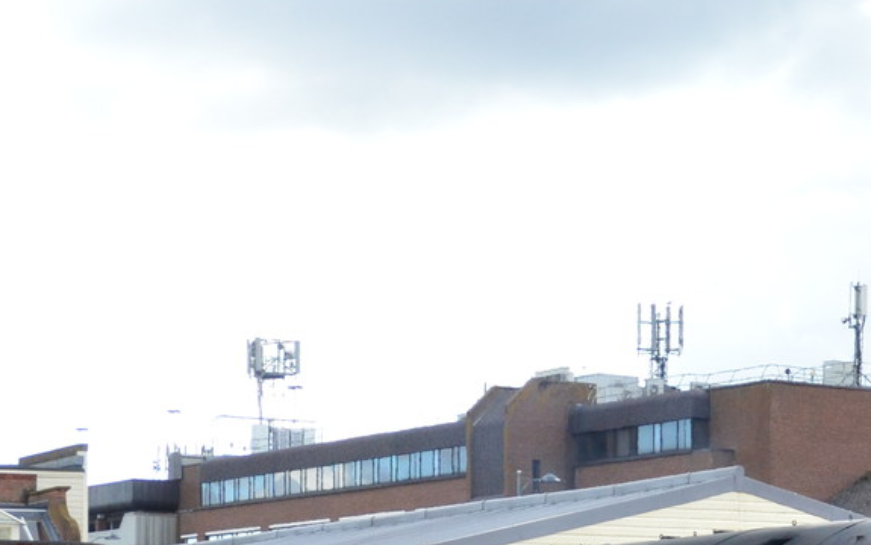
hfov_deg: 18.6
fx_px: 2660
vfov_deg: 11.5
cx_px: 524
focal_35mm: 112
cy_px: 663
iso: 800
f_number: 4
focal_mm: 22
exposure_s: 1/1000
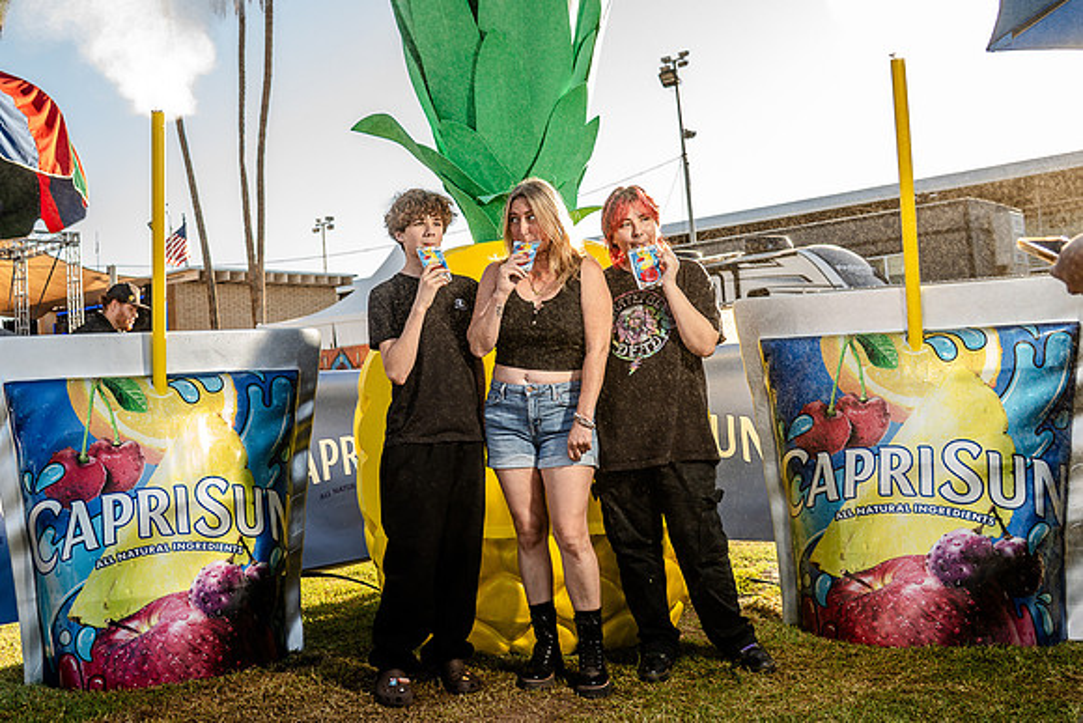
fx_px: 1084
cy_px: 323
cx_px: 411
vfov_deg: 36.8
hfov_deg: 52.6
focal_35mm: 36
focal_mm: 26
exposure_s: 1/200
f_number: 4
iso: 80
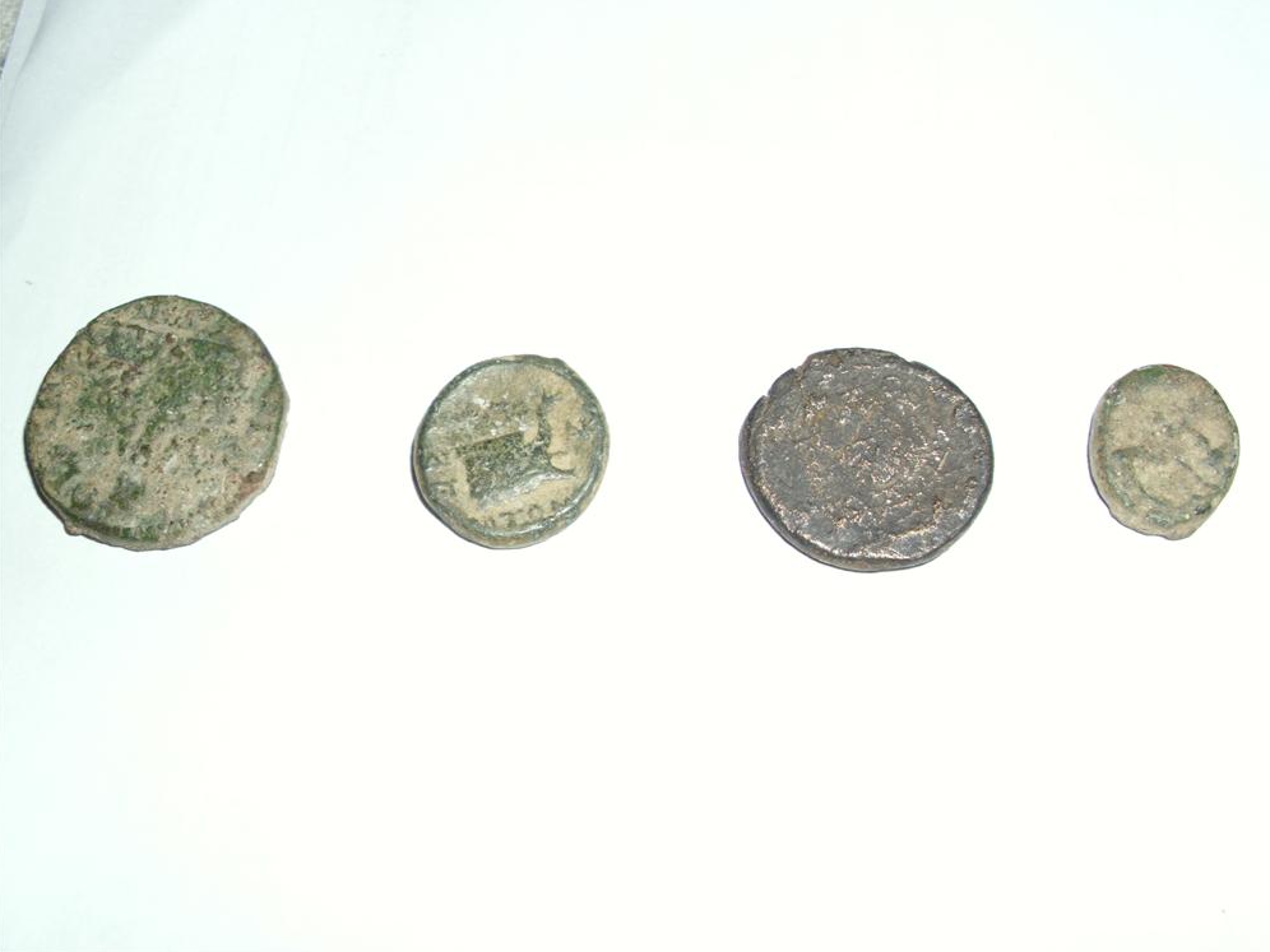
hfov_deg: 51.4
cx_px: 648
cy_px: 466
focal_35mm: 36
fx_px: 1321
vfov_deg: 39.7
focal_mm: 6.2
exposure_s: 1/60
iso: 100
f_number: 4.3
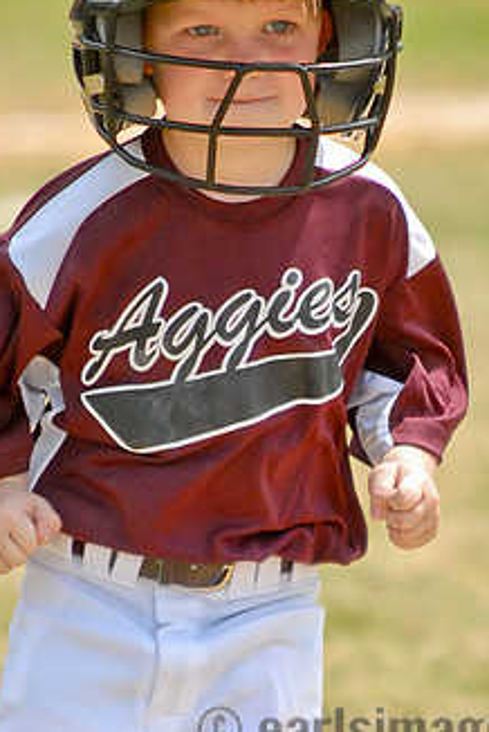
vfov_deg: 5.0
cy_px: 260
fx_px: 8417
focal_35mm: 414
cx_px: 203
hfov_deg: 3.3
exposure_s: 1/8000
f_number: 2.8
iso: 800
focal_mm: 200
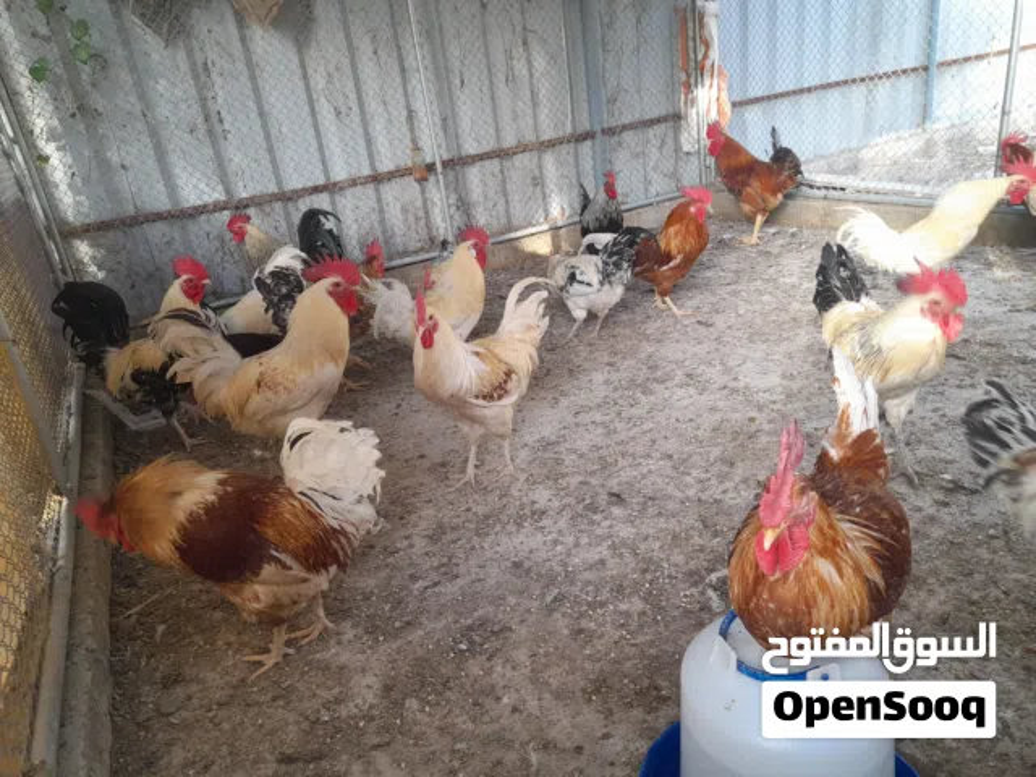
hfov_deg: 69.4
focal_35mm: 25
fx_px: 748
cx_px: 518
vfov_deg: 54.9
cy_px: 388
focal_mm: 4.6
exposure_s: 1/50
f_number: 2
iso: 64
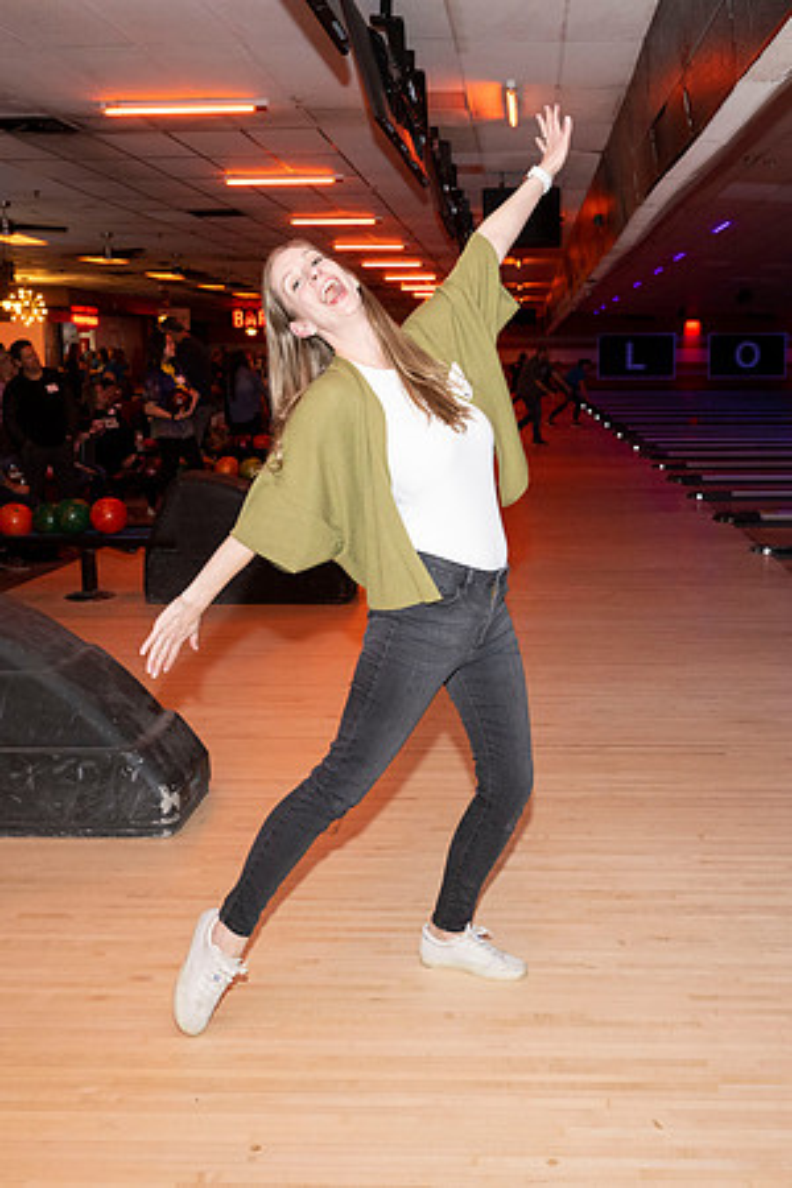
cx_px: 490
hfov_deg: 36.7
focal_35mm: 36
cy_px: 594
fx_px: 1188
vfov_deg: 53.1
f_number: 5.6
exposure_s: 1/100
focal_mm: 24
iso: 2000
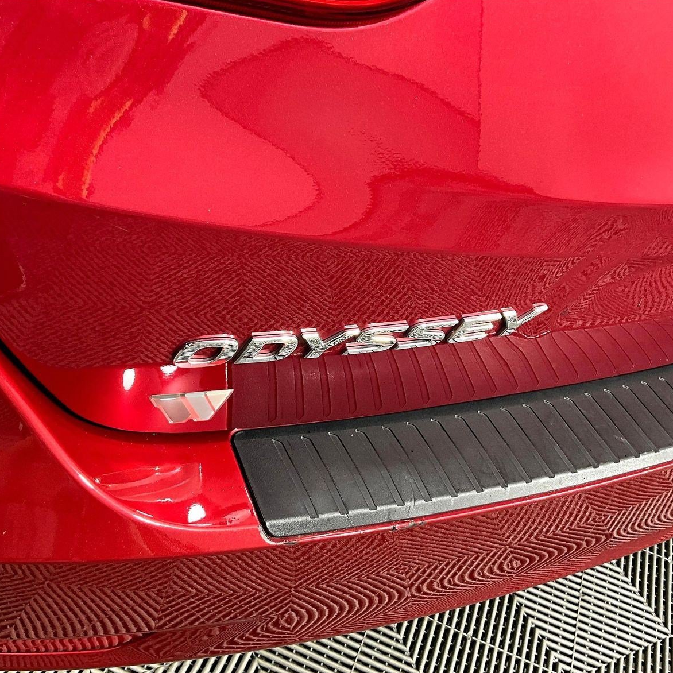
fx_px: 770
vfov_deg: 47.2
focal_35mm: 35
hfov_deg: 47.2
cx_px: 335
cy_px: 339
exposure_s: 1/60
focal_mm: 3
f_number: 1.8
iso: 100
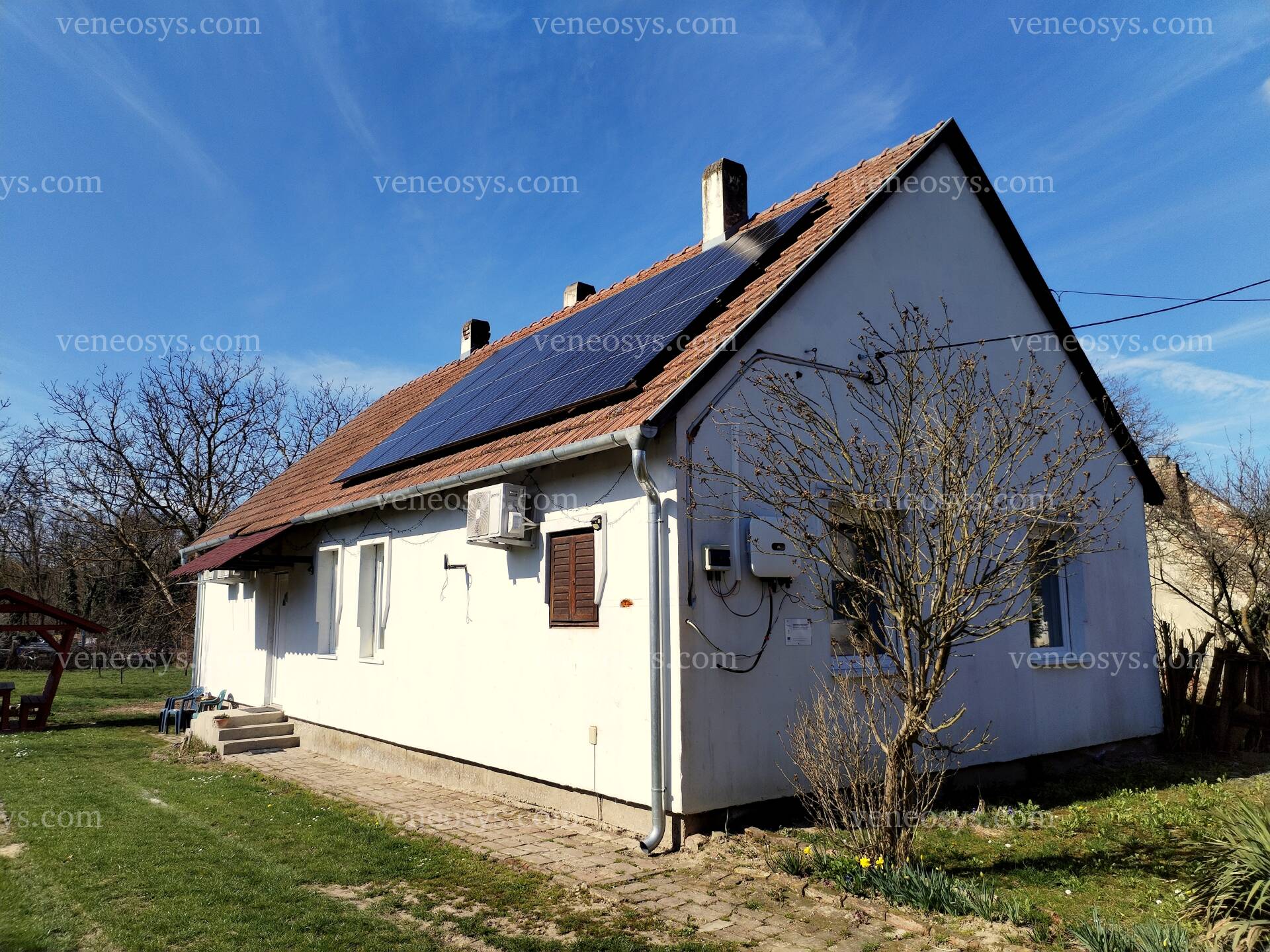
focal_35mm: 29
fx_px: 1064
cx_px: 635
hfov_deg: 61.7
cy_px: 476
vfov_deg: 48.2
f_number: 1.8
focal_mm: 4.75
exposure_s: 1/2026
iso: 100
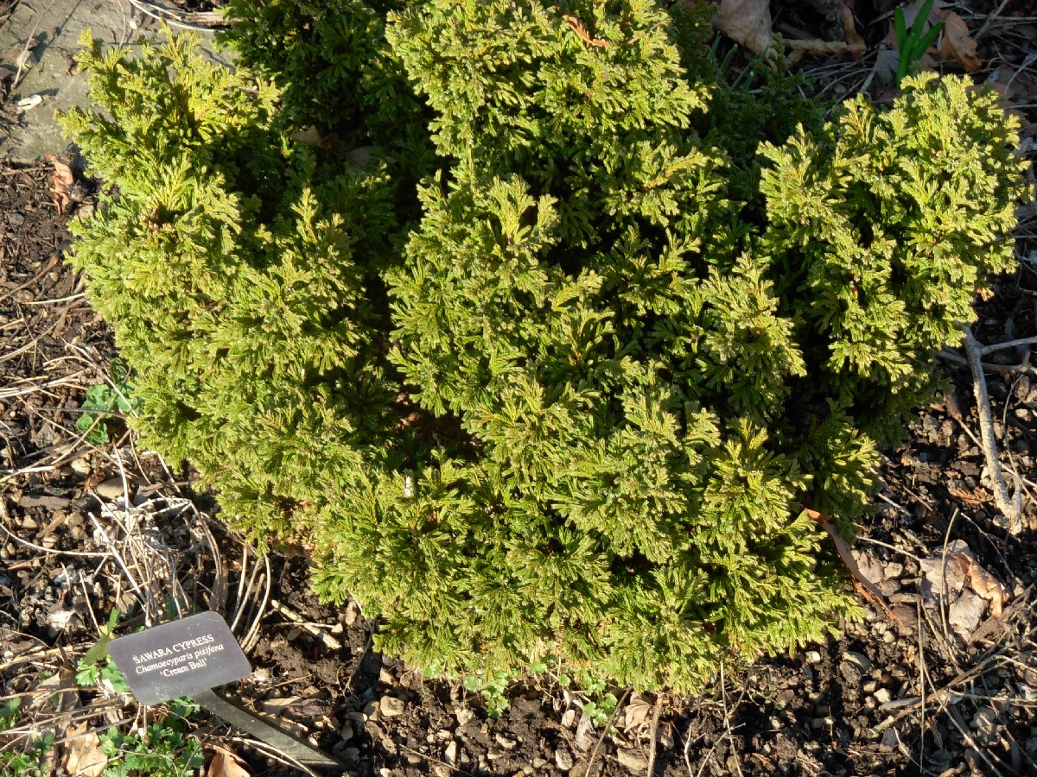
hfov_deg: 17.6
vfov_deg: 13.2
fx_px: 3355
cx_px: 518
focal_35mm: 112
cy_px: 388
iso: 79
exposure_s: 1/148
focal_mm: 18.6
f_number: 4.2
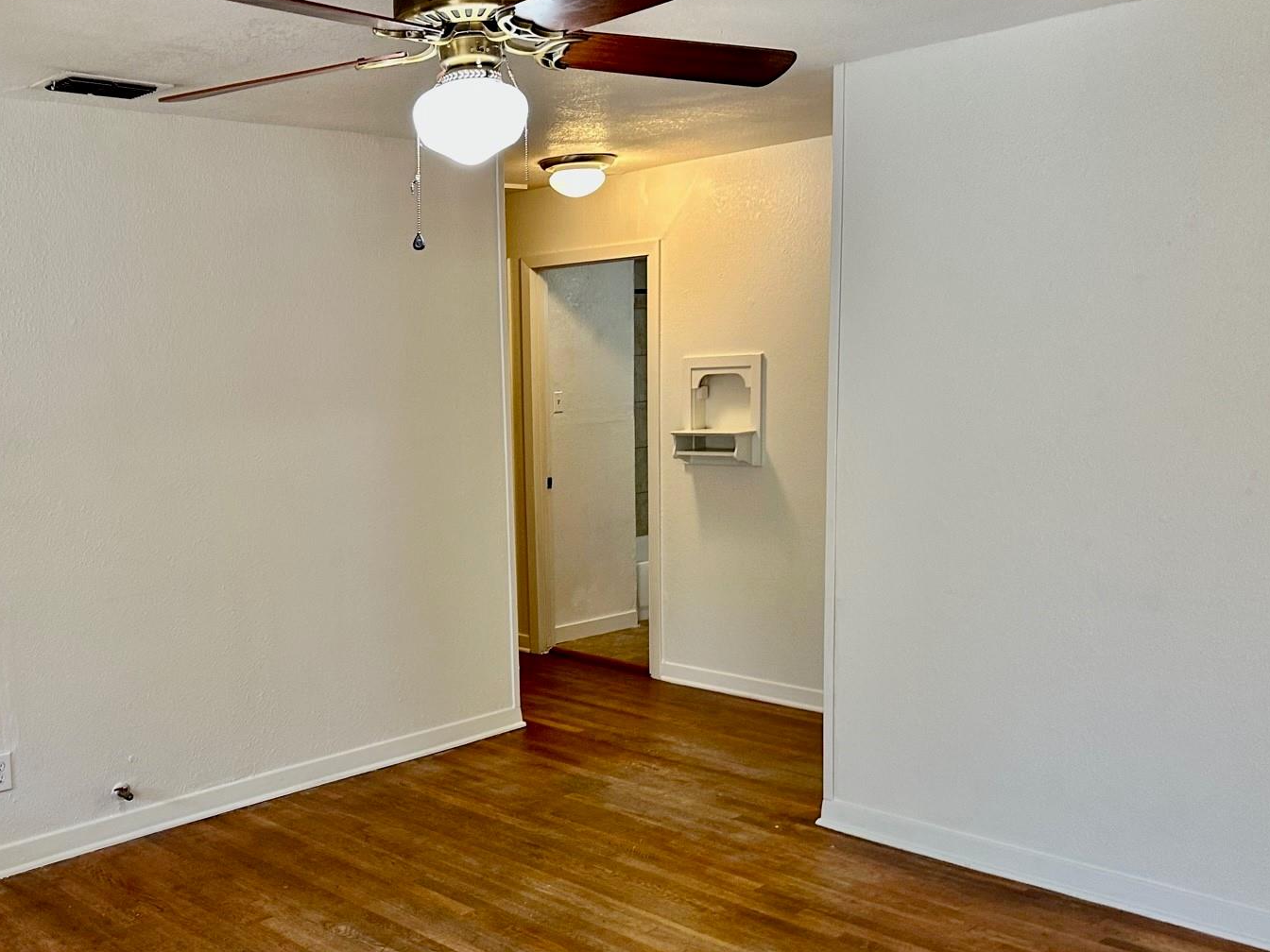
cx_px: 414
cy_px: 579
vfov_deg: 39.5
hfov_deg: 50.4
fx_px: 1321
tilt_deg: -9.8
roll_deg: +2.0
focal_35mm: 36
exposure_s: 1/60
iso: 200
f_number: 1.78
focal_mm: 6.86
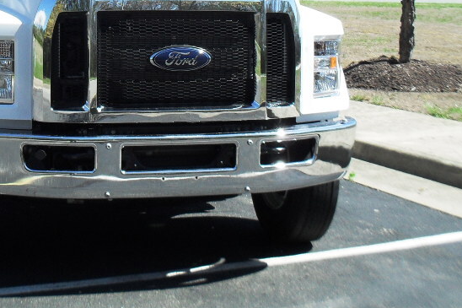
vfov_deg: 19.6
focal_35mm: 68
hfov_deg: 29.1
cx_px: 107
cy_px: 25
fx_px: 872
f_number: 8.4
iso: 100
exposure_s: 1/125
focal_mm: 6.3
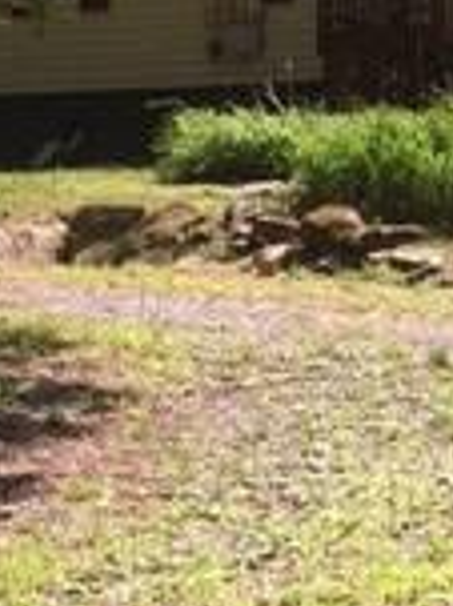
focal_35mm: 123
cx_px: 750
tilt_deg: -1.7
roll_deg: -1.2
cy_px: 474
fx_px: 2149
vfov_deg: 15.9
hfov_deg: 11.4
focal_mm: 4.15
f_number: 2.2
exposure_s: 1/523
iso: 25
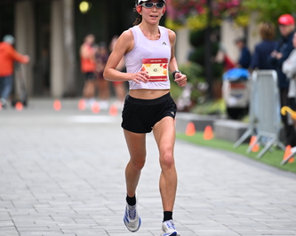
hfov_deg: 6.2
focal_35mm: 310
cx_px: 157
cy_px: 71
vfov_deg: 5.0
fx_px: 2714
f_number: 2.8
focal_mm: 200
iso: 1600
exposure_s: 1/1000
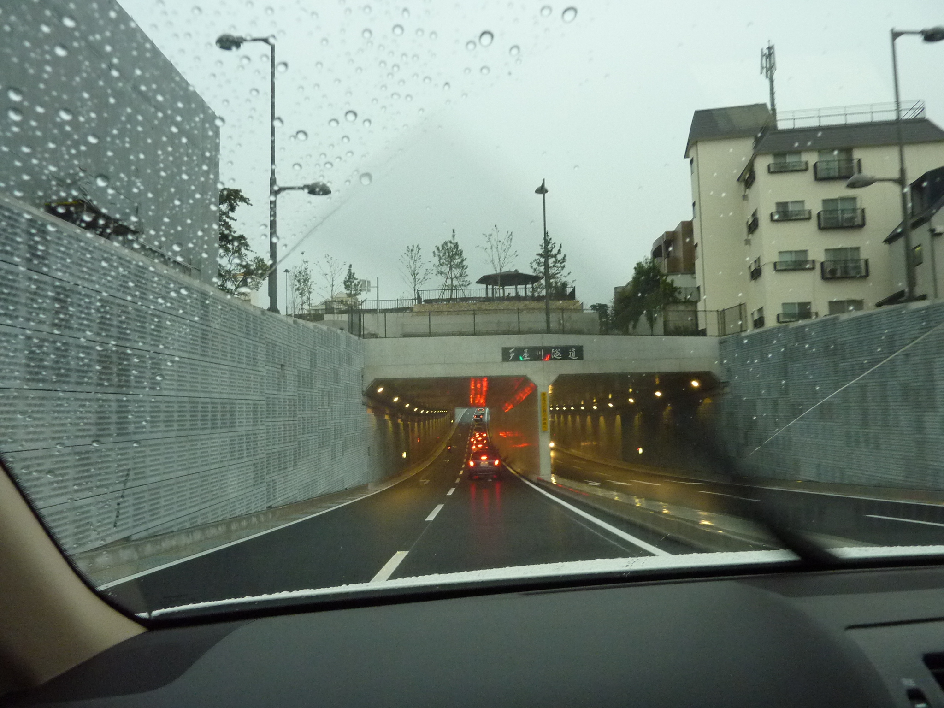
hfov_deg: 69.4
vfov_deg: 54.9
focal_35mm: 25
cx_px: 472
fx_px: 682
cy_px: 354
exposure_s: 1/30
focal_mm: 4.1
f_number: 3.3
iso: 250
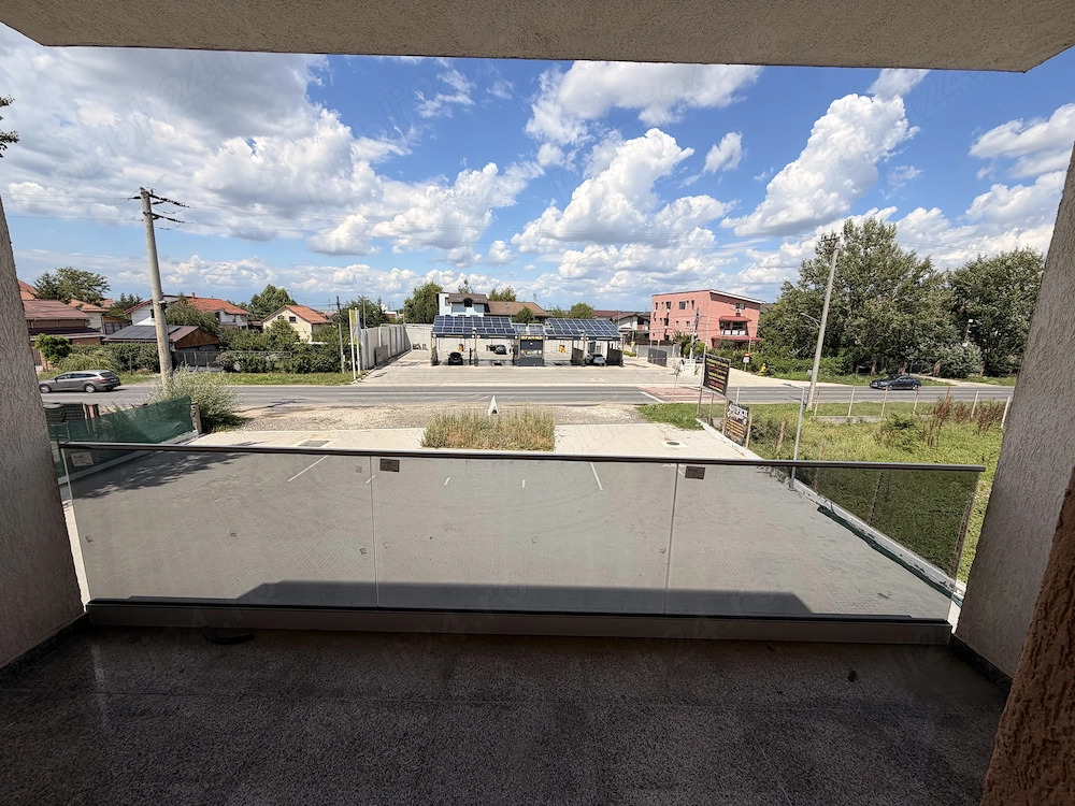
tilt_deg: -11.9
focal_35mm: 14
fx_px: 435
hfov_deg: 102.1
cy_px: 403
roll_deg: -1.3
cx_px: 538
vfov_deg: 85.7
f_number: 2.2
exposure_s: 1/1167
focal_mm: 2.22
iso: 20
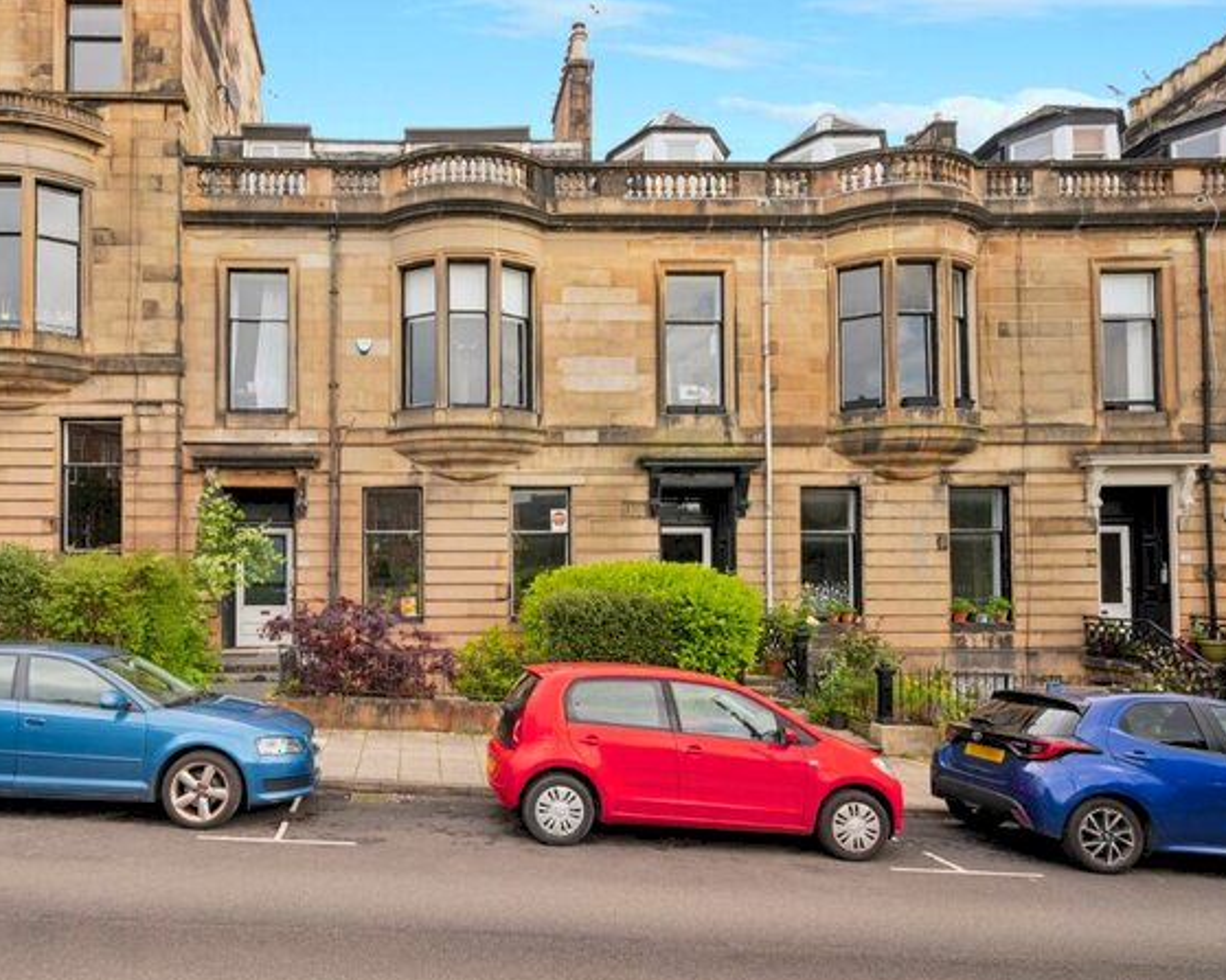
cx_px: 480
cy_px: 508
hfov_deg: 77.7
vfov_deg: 66.5
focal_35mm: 21
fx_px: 747
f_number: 13
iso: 100
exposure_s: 1/13
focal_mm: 17.5
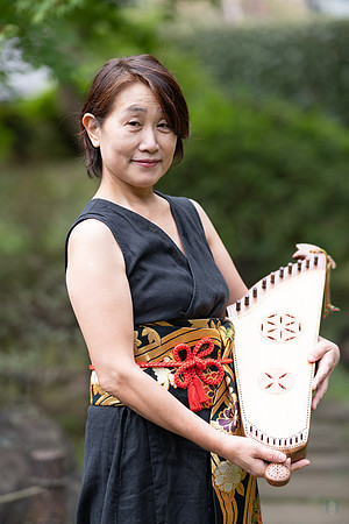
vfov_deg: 19.5
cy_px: 262
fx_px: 1527
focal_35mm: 105
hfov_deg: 13.0
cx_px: 174
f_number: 2.2
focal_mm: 105
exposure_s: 1/250
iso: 180
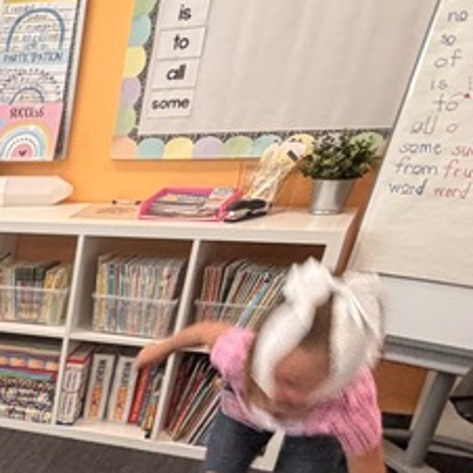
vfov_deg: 26.6
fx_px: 866
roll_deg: +6.5
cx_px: -308
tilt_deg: -31.7
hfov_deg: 22.5
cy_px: 588
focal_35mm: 56
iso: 250
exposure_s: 1/60
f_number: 2.2
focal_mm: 2.22
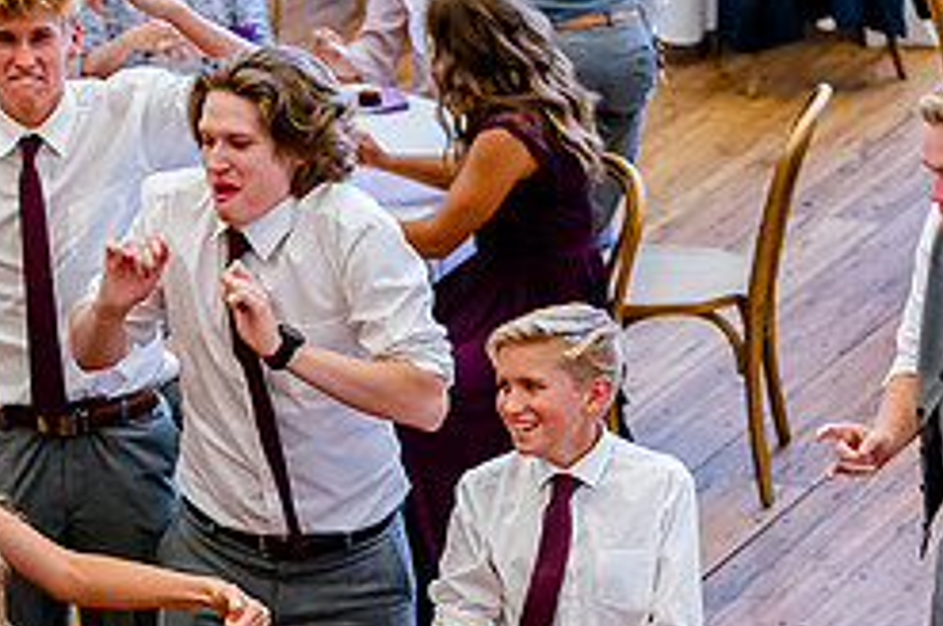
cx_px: 504
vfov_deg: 6.1
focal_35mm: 223
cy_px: 408
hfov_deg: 9.2
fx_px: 5834
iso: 2500
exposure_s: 1/640
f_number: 2.8
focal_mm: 95
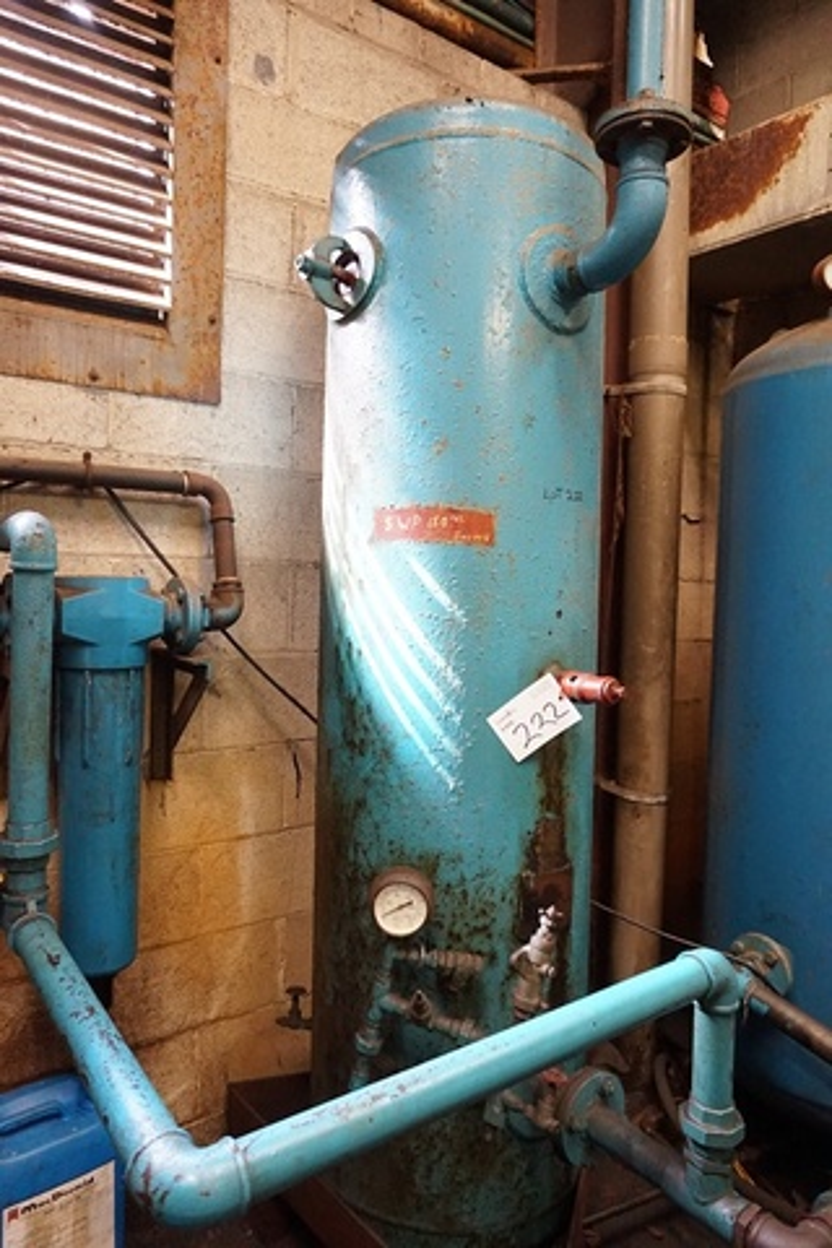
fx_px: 832
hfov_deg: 53.1
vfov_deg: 73.7
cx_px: 416
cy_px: 624
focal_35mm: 24
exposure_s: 1/60
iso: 3200
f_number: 3.5
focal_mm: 16
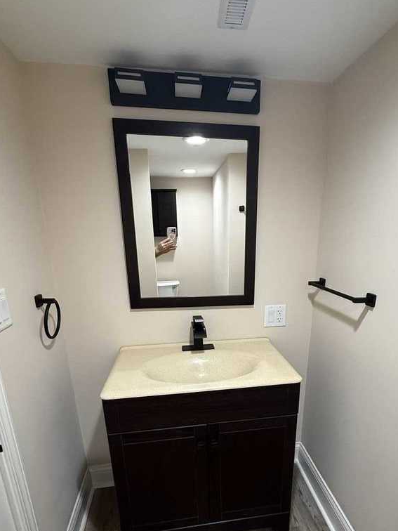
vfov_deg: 80.3
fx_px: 307
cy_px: 331
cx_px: 225
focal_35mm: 20
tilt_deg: -17.0
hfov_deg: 65.7
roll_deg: +0.1
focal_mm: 2.22
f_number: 2.2
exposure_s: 1/60
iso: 200
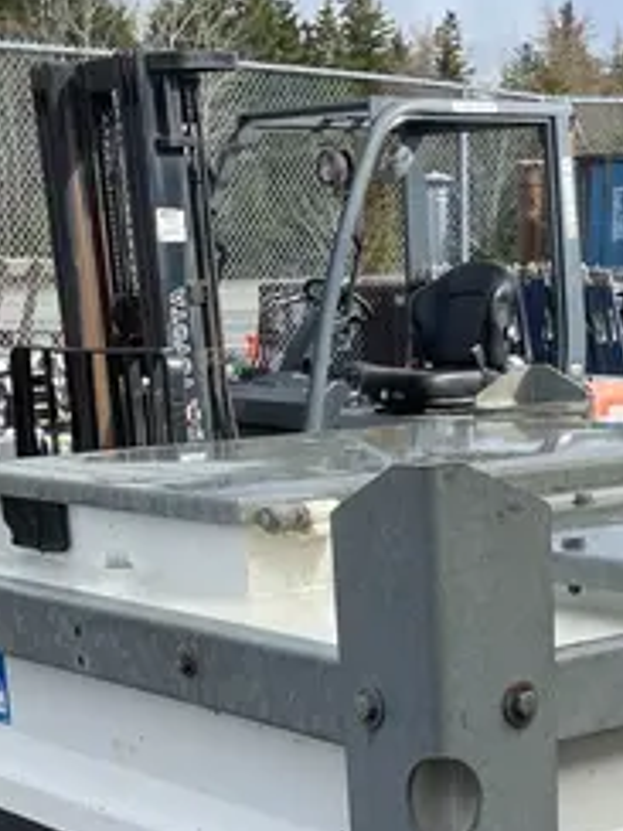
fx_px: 1872
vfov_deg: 23.1
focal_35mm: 78
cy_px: 969
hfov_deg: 18.8
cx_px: 460
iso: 32
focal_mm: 4.2
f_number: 1.6
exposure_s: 1/1770
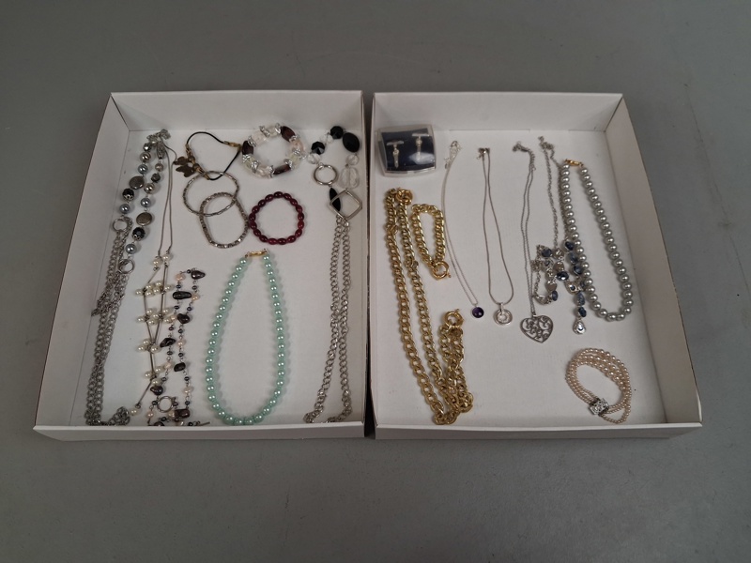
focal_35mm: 27
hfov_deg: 65.3
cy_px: 282
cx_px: 376
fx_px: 586
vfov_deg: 51.4
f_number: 1.8
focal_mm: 4
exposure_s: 1/100
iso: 250
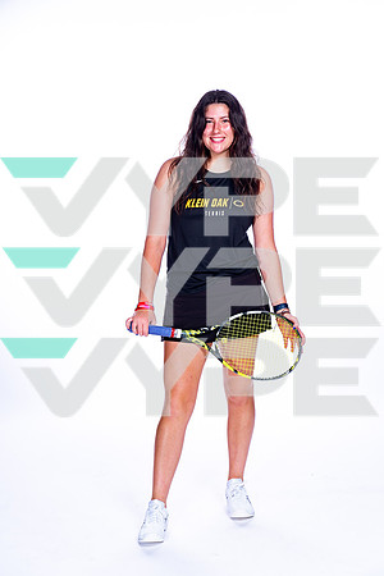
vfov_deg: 30.5
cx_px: 192
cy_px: 288
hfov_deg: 20.6
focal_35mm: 66
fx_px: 1056
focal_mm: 66
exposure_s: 1/250
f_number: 5.6
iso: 100
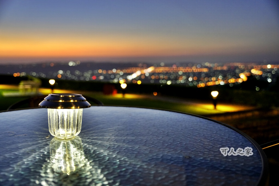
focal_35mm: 33
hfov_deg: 57.5
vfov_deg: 40.2
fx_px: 254
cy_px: 93
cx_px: 140
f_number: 2.8
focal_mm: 32.8
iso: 2000
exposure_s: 1/25
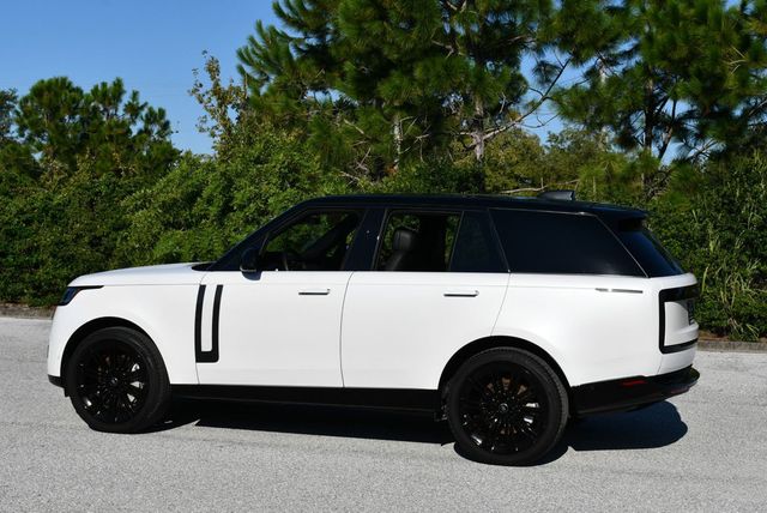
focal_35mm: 64
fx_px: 1365
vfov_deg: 21.3
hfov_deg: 31.4
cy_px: 256
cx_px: 384
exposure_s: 1/400
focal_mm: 32
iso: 100
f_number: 9
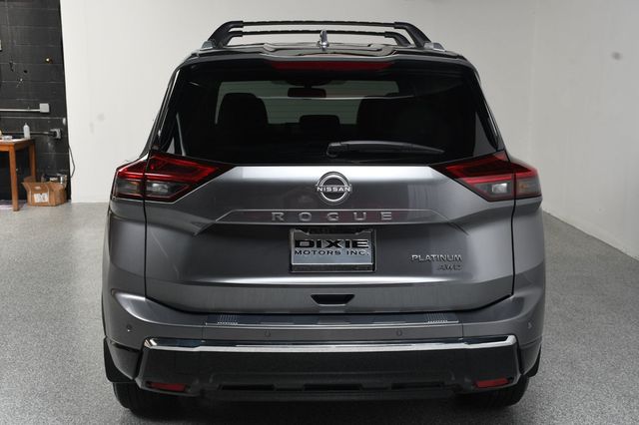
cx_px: 320
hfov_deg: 41.1
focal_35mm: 48
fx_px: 852
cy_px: 212
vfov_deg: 28.0
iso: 100
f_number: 10
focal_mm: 32
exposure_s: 1/160
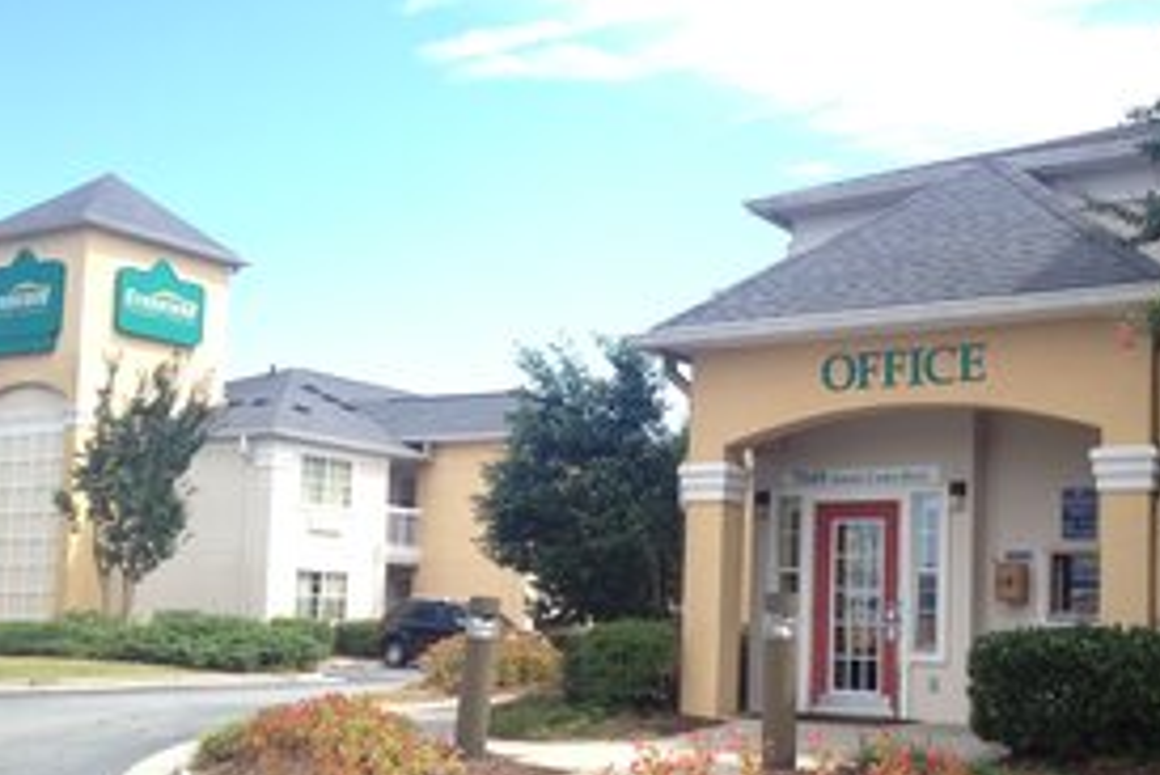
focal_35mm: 51
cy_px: 529
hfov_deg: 38.6
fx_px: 1644
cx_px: 741
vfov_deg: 26.3
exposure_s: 1/502
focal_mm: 4.28
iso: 50
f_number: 2.4
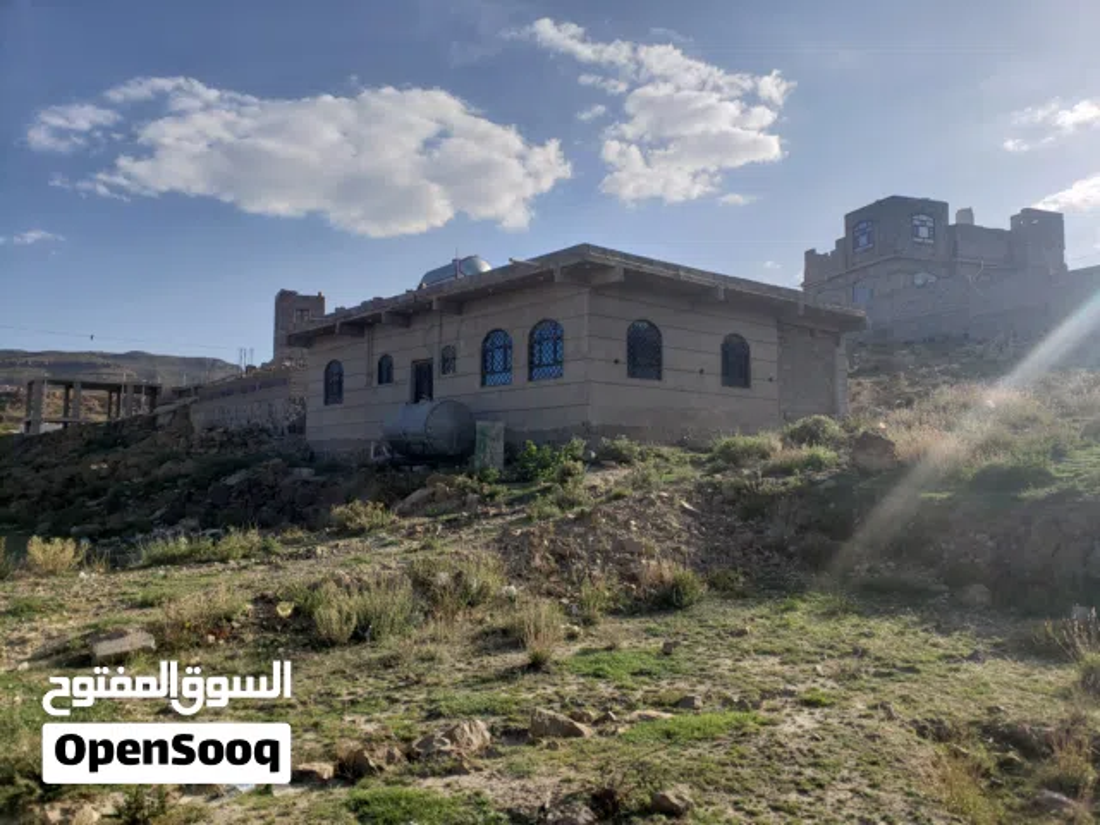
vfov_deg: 53.1
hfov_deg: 67.3
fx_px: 826
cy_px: 412
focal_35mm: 26
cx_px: 550
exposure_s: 1/1019
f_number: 2.4
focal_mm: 4.3
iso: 50
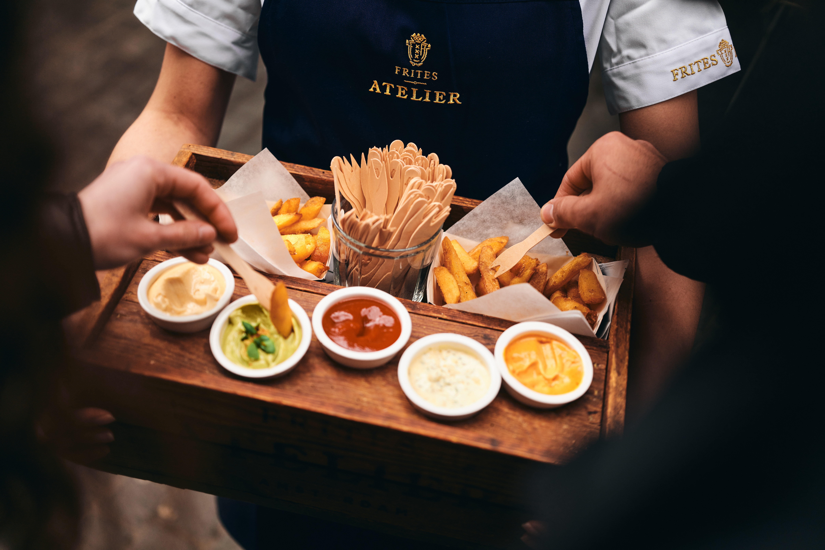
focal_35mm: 50
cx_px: 412
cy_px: 275
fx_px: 1146
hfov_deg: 39.6
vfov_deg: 27.0
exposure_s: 1/1600
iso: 200
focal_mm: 50
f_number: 2
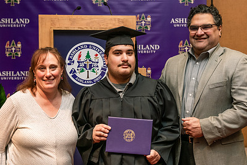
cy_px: 98
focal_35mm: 72
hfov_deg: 28.1
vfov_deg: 18.9
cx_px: 130
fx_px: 494
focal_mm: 50
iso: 1600
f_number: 4
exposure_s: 1/200
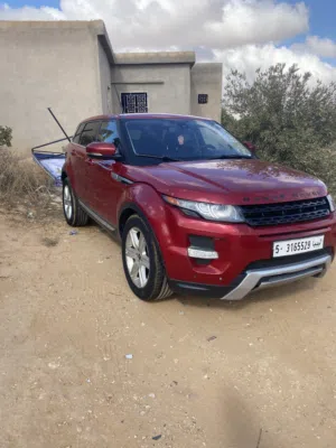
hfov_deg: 53.1
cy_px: 224
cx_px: 168
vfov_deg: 67.3
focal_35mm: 26
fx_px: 336
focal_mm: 4.25
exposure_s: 1/1543
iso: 32
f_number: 1.8
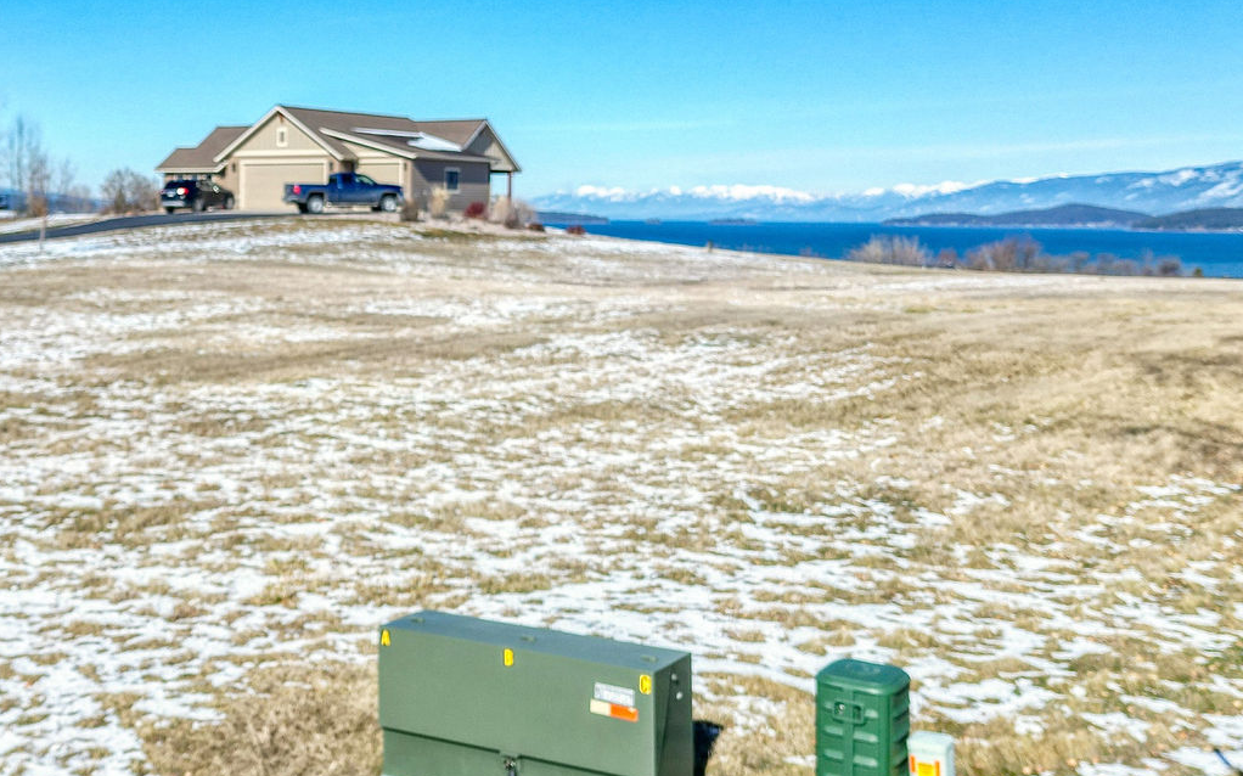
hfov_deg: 38.8
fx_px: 1727
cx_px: 358
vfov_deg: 25.0
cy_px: 189
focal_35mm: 51
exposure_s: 1/6000
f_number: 1.7
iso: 100
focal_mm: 6.72
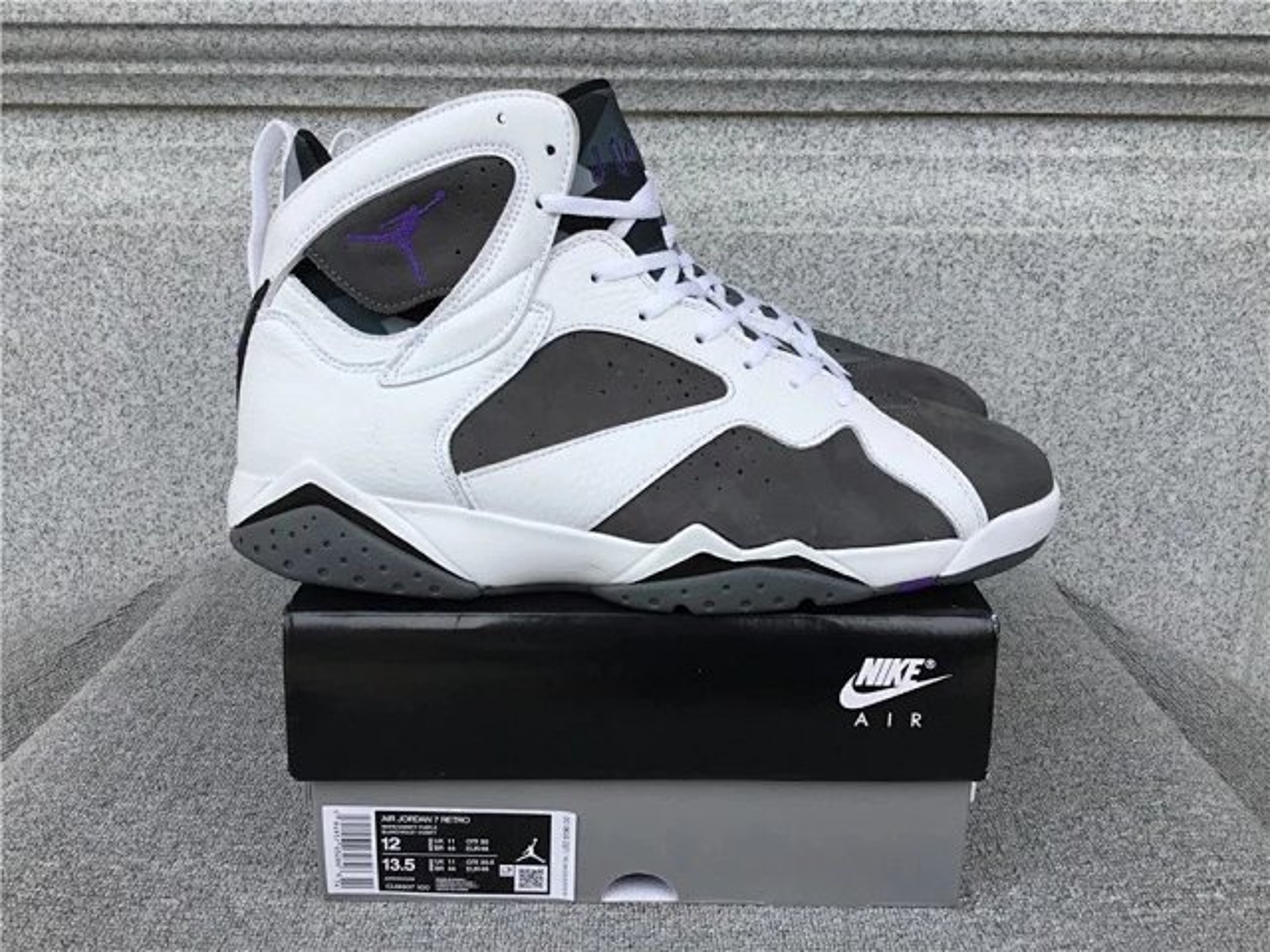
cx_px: 635
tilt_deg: -17.7
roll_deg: +0.0
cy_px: 476
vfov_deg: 45.4
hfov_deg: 58.4
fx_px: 1137
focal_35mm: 31
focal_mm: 3.3
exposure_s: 1/394
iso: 25
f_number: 2.4
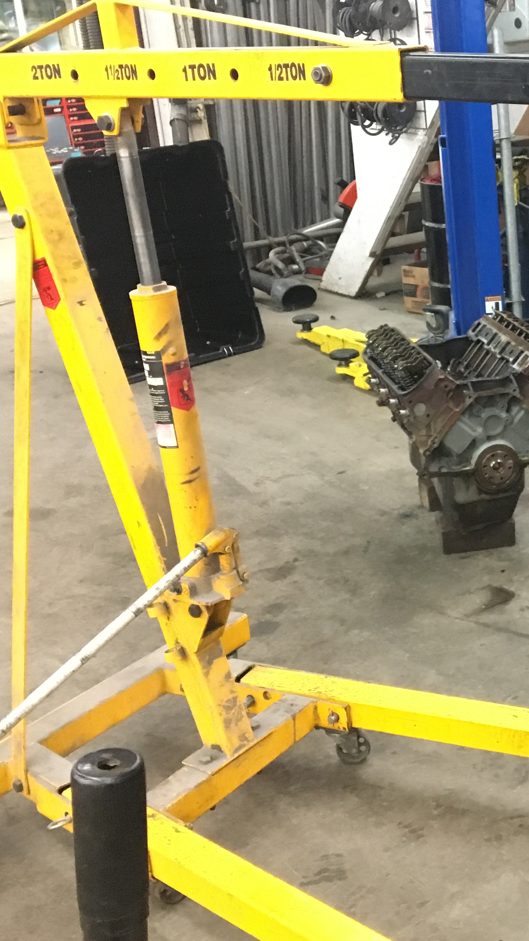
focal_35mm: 50
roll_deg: +2.5
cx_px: 597
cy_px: 448
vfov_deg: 41.3
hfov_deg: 22.5
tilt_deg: -20.4
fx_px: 1247
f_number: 2.2
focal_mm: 4.15
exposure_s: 1/15
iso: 320
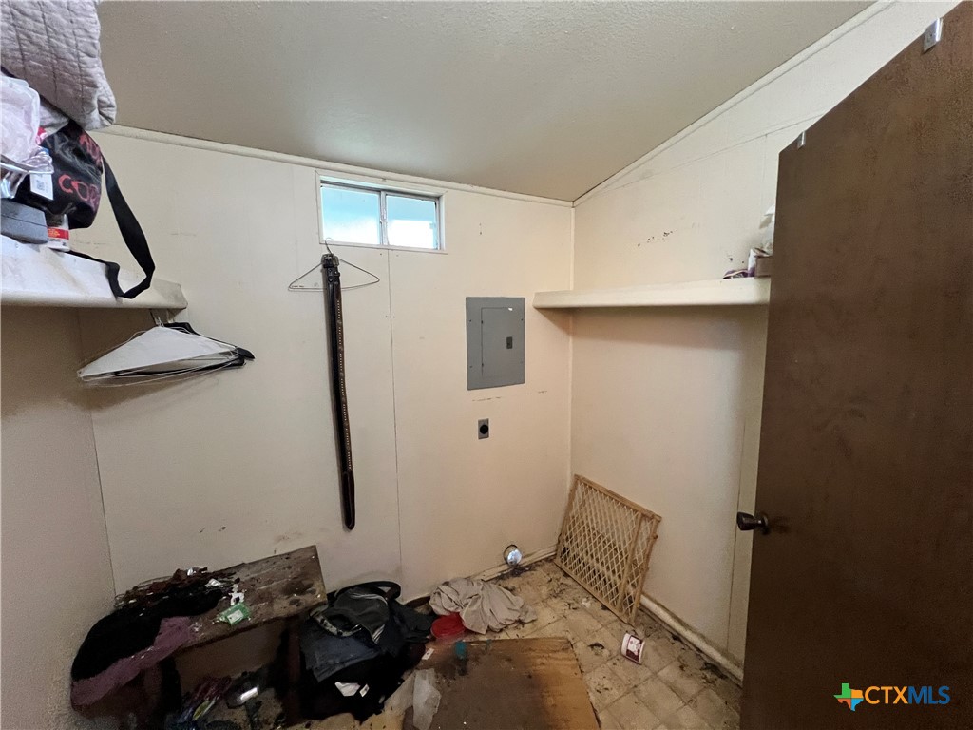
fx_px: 365
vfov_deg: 89.9
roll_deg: +2.8
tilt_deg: -6.8
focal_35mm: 13
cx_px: 486
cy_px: 365
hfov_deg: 106.2
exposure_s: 1/60
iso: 500
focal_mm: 1.57
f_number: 1.8
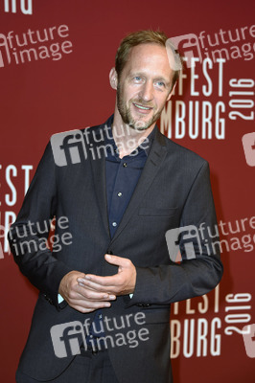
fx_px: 873
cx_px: 128
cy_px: 192
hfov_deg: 16.6
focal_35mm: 82
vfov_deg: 24.8
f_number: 5
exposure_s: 1/250
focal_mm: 82
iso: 800
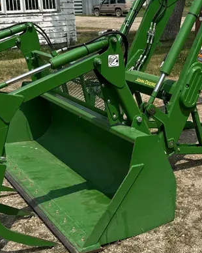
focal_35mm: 58
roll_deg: +2.0
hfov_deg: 25.8
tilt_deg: -13.3
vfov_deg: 32.3
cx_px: 159
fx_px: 434
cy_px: 95
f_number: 1.78
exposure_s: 1/5525
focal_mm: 6.86
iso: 80
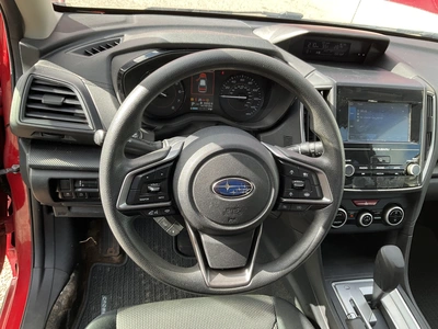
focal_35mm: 29
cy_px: 164
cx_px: 219
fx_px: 367
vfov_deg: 48.2
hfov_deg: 61.7
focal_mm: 3
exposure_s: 1/122
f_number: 1.8
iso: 25
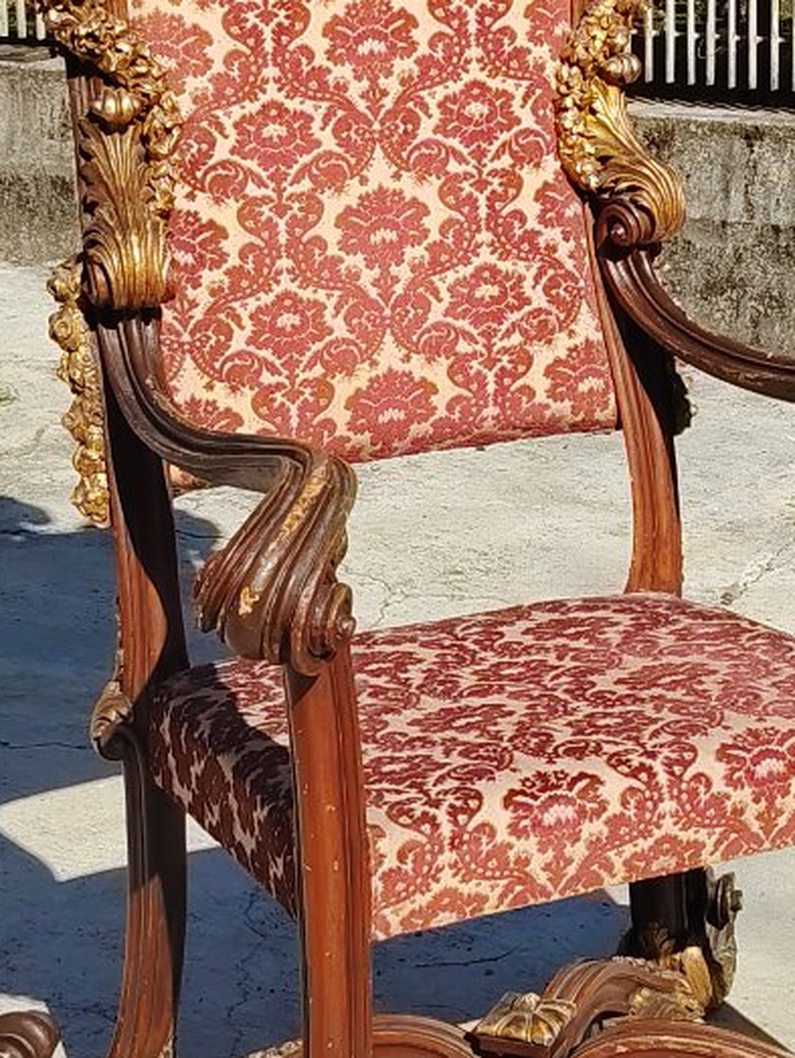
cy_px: 500
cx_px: 575
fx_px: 2875
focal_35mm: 94
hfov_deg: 15.7
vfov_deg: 20.8
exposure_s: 1/873
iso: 100
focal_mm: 5.25
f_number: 1.75
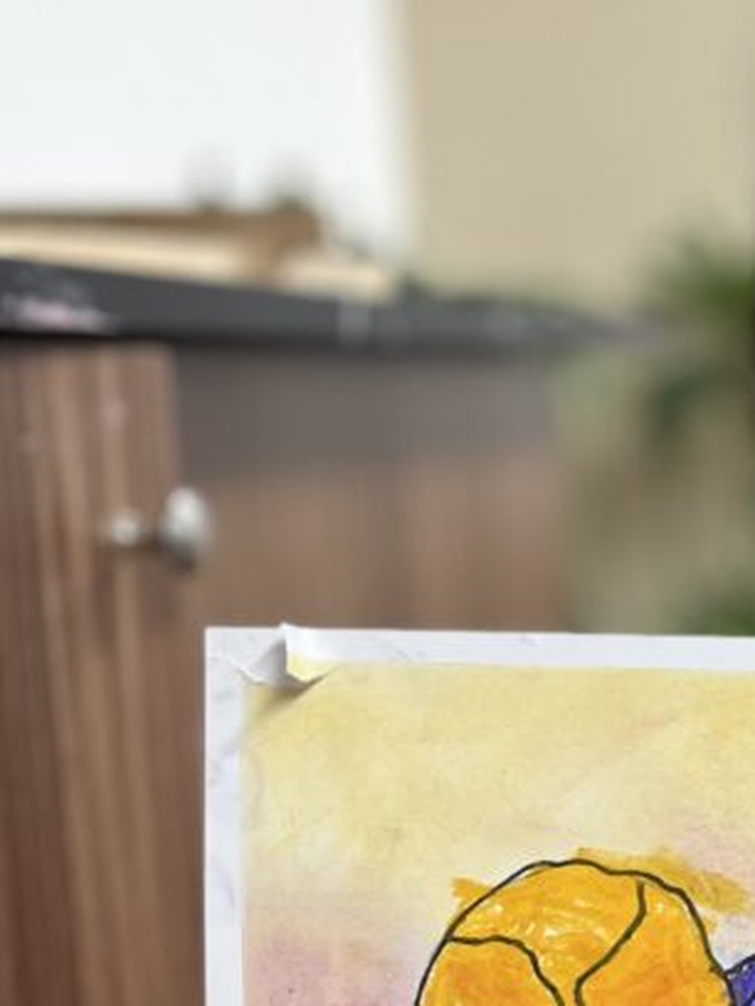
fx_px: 2472
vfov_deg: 22.3
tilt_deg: -14.2
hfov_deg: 16.1
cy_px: 973
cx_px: 1068
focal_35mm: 85
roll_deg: +0.9
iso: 125
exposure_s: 1/100
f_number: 1.6
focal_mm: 5.1
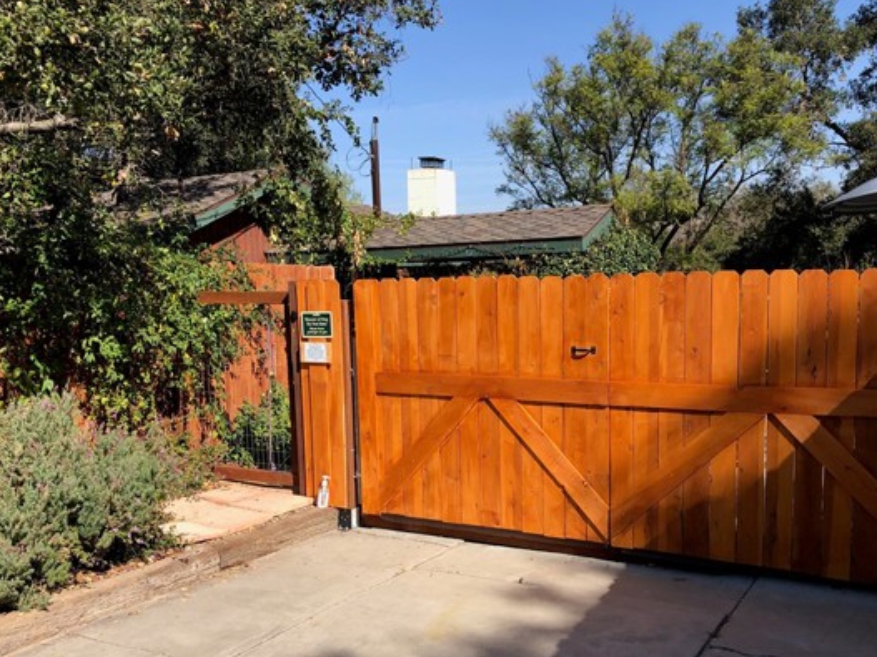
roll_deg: +2.7
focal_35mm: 34
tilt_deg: -7.8
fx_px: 861
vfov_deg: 41.7
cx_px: 451
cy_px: 378
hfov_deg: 54.0
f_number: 1.8
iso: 20
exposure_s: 1/1215
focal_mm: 4
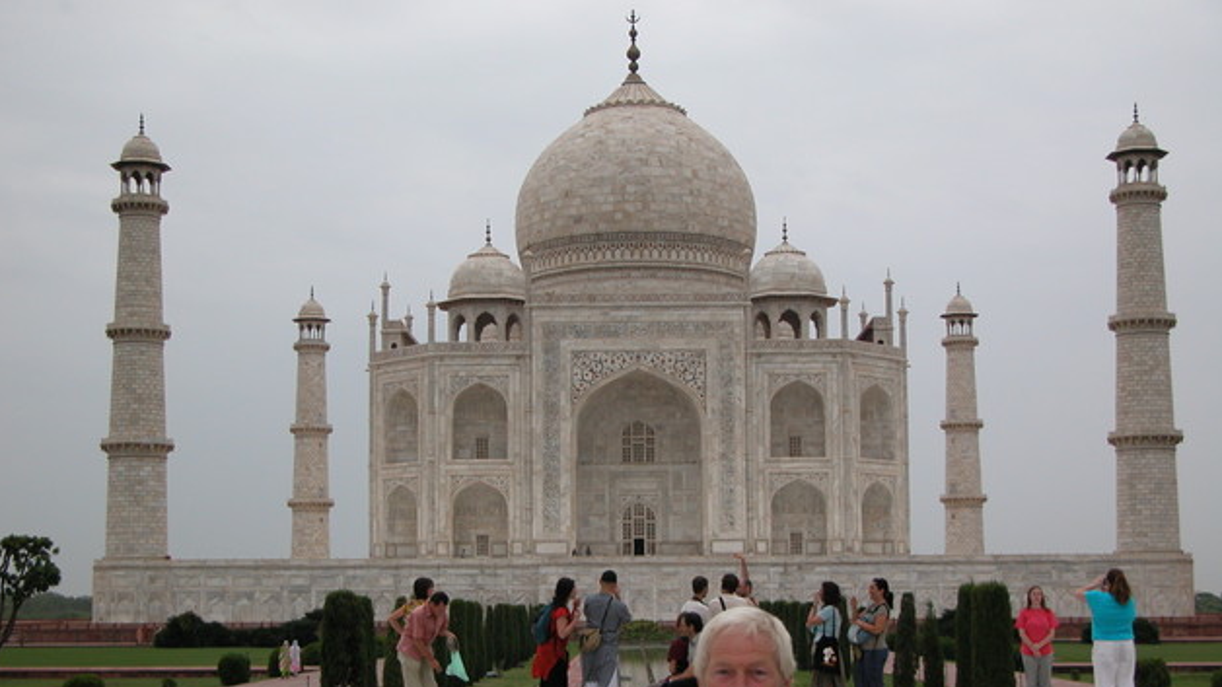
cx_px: 603
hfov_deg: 34.9
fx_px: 1944
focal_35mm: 60
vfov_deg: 20.0
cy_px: 450
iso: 100
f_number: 3.1
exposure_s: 1/75.3
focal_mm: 13.7
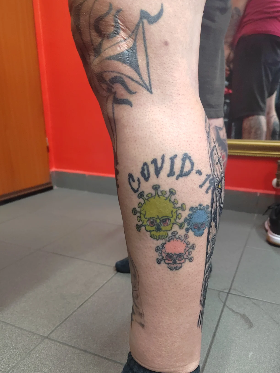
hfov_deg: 51.2
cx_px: 157
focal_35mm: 27
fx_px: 291
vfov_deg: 65.1
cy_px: 210
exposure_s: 1/33.3
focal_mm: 5.52
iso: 4400
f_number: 1.9
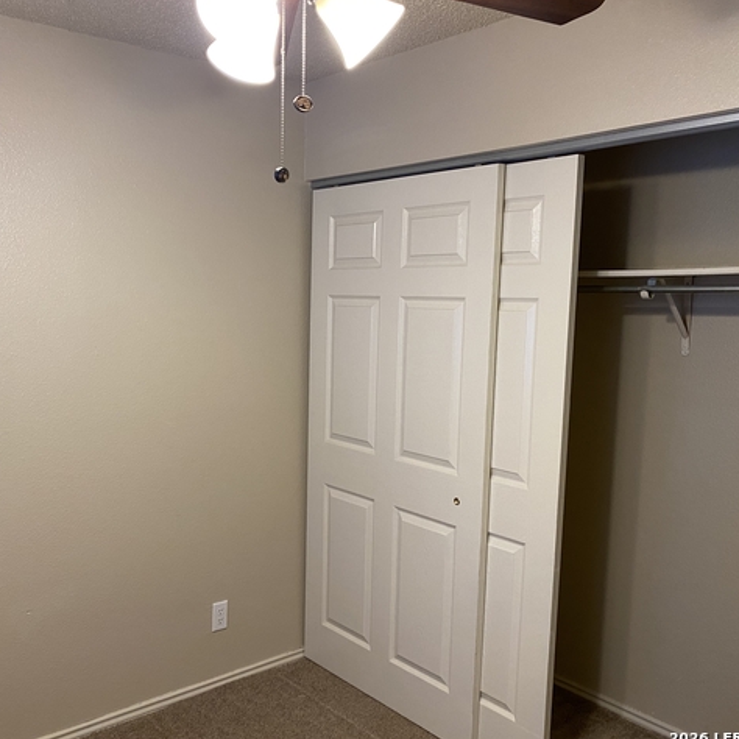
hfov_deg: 52.2
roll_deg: -0.6
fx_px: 749
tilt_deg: -6.7
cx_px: 295
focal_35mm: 31
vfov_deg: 52.5
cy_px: 373
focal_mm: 4.25
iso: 200
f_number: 1.8
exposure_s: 1/60
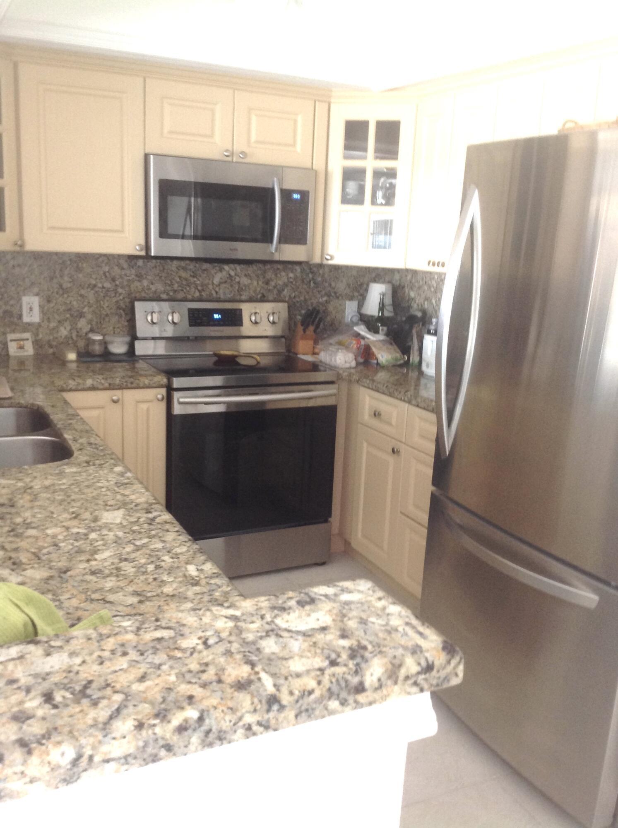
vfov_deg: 52.7
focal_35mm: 35
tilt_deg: -14.3
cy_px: 414
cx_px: 309
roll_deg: -2.6
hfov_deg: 40.6
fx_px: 836
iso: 125
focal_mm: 4.28
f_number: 2.4
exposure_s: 1/15
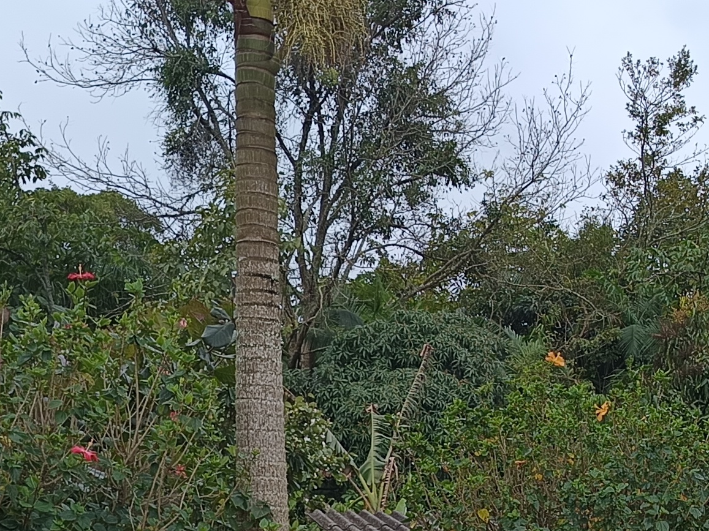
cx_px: 545
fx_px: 1699
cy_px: 703
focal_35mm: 83
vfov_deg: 16.7
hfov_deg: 23.3
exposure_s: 1/125
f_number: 1.7
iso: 50
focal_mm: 5.31
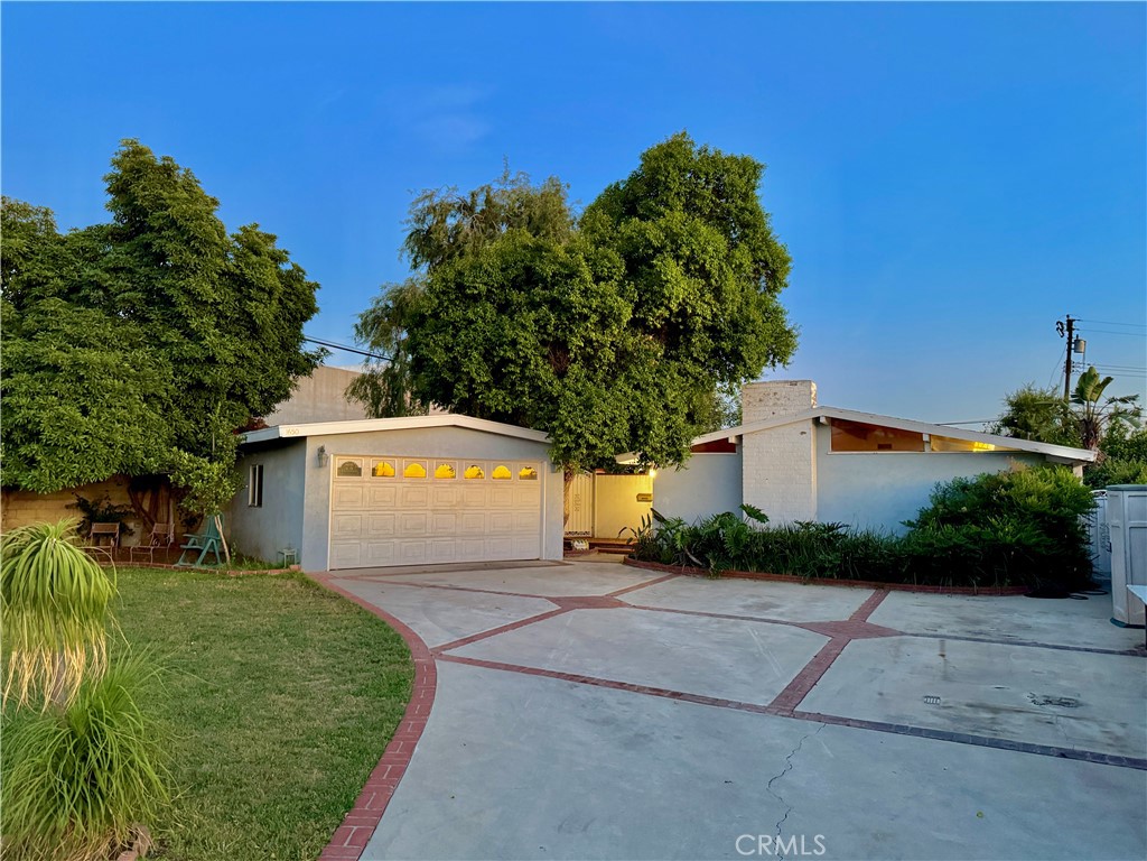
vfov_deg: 56.8
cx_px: 574
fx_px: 795
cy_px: 430
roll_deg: -0.8
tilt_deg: +2.9
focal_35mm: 24
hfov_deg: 71.6
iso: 800
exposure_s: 1/43
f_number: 1.78
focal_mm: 6.76
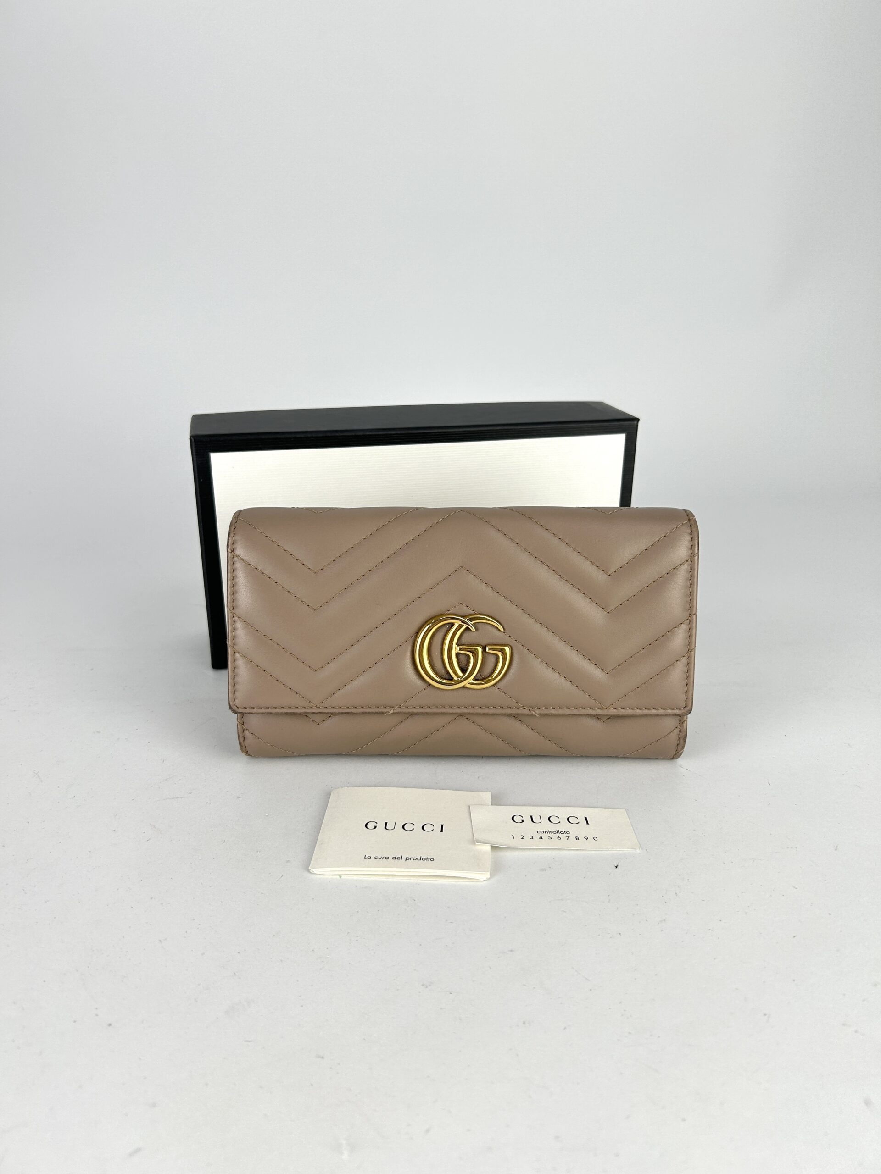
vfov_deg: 67.3
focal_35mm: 26
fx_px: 882
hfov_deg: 53.1
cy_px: 587
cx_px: 440
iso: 40
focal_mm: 5.7
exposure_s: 1/224
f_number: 1.5
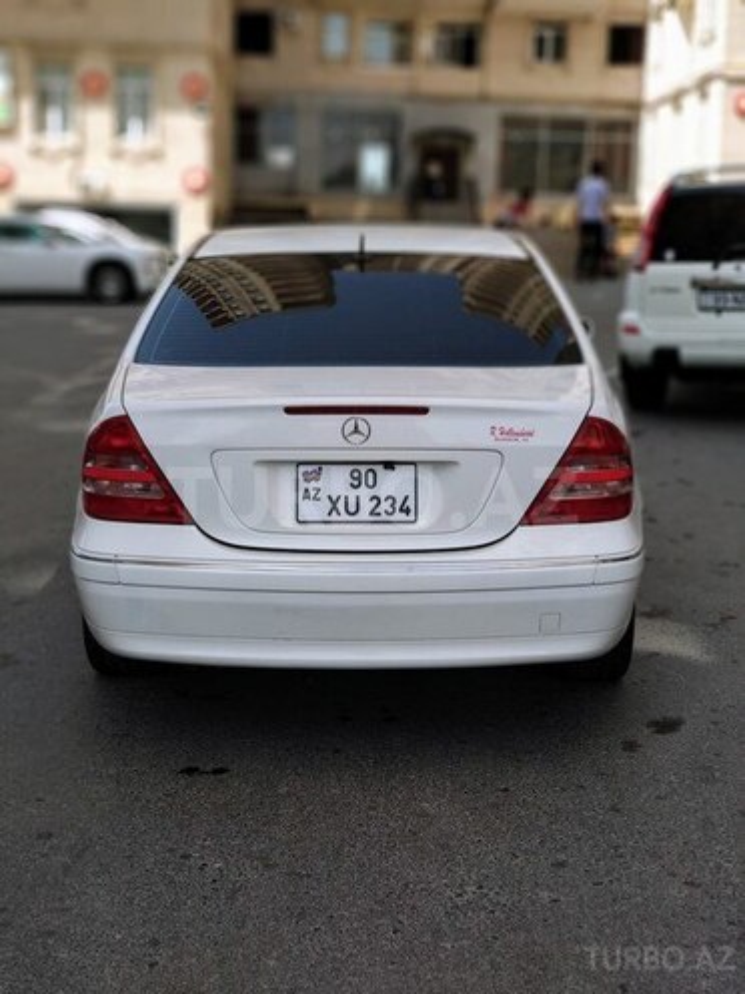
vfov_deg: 36.8
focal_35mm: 52
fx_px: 1492
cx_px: 372
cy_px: 497
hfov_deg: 28.0
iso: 100
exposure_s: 1/418
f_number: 2.6
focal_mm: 5.99
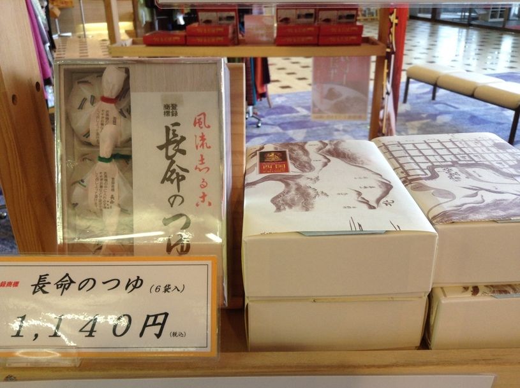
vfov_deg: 42.9
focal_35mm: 33
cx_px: 260
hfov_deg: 55.4
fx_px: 495
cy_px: 194
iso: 40
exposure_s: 1/24
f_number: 2.4
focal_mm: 3.3
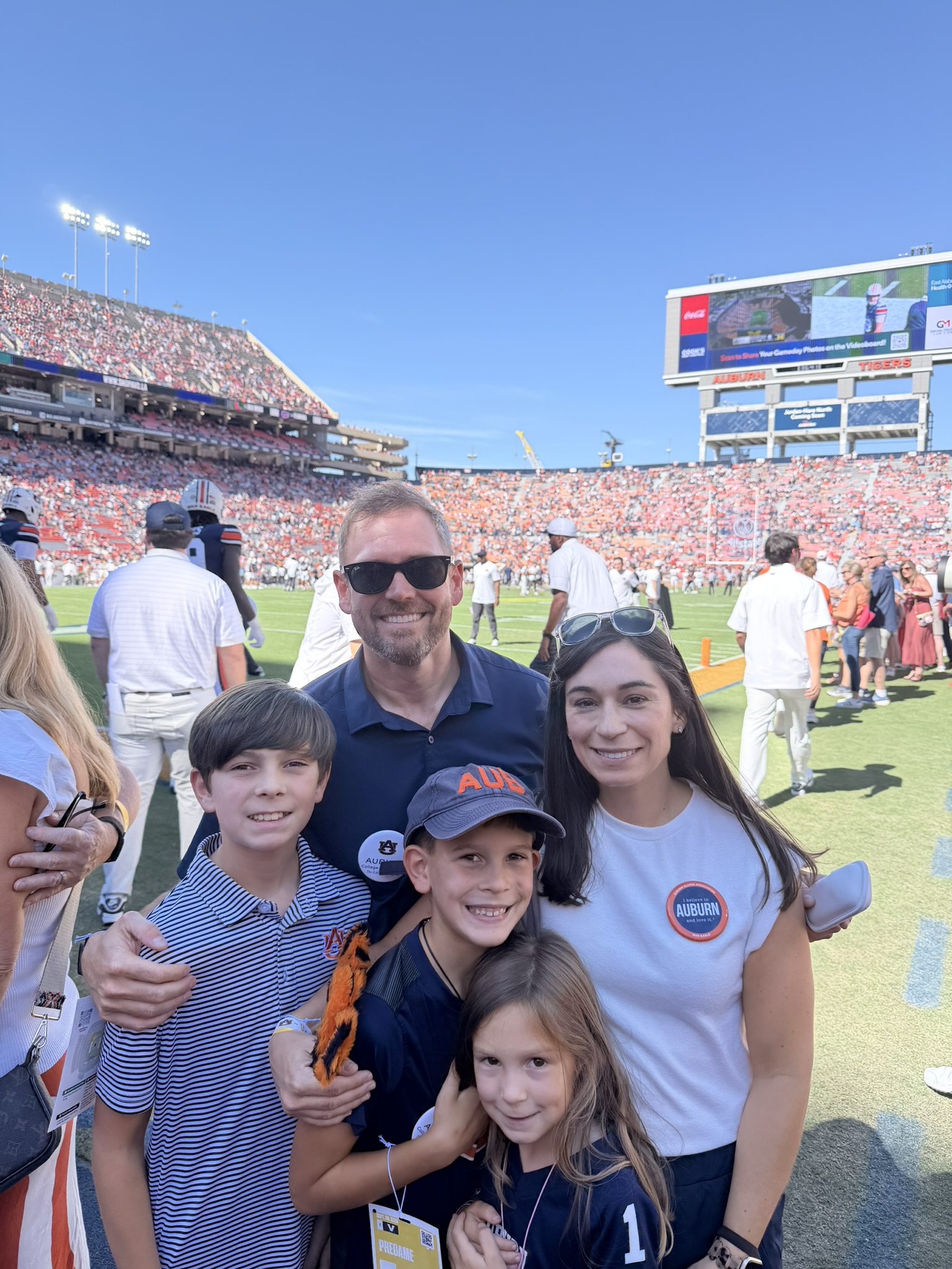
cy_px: 634
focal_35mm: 24
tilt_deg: -3.1
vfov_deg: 71.6
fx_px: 880
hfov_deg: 56.8
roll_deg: -1.1
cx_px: 476
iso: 100
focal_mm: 6.76
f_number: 1.78
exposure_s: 1/1437
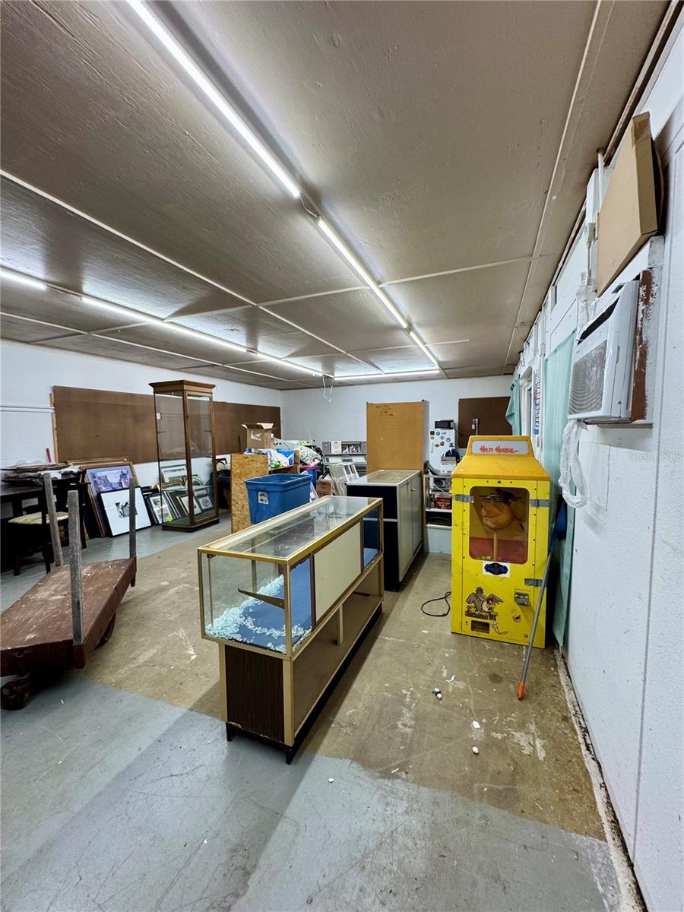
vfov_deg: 102.1
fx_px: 369
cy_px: 456
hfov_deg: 85.7
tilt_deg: -3.4
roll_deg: +0.7
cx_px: 342
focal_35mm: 14
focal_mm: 2.22
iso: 160
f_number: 2.2
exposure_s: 1/120
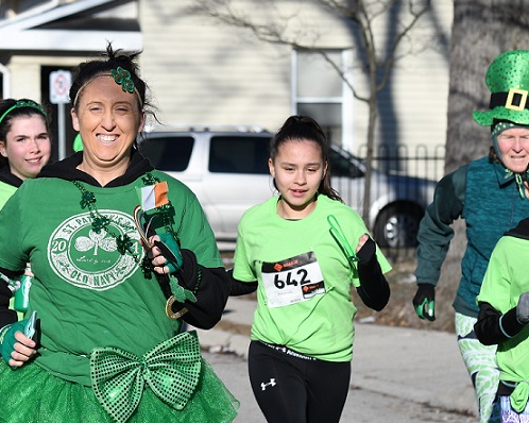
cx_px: 106
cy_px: 252
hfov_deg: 8.8
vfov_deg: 7.1
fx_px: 3412
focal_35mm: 218
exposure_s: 1/640
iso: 100
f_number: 5.6
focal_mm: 82
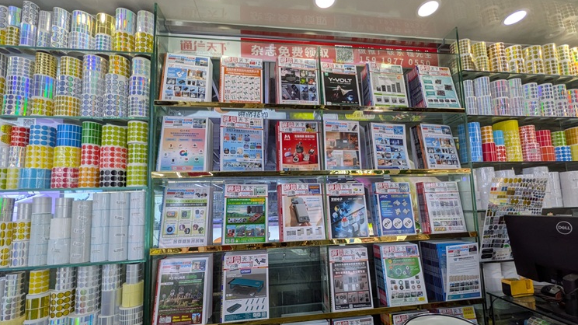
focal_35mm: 16
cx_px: 298
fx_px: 245
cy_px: 185
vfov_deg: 66.7
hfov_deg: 99.4
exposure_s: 1/147
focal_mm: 1.83
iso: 52
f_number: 2.2
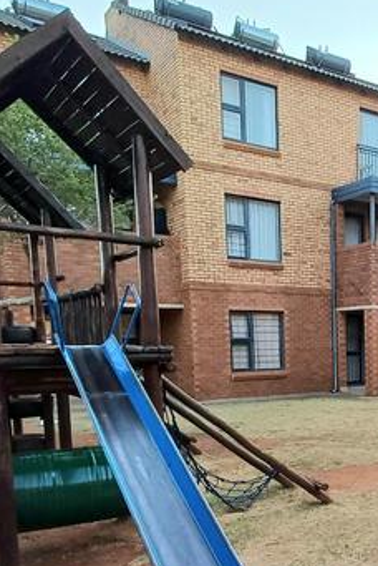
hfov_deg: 31.2
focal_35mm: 39
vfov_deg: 47.7
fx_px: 613
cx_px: 396
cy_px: 423
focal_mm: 1.64
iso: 40
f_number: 2.2
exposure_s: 1/125
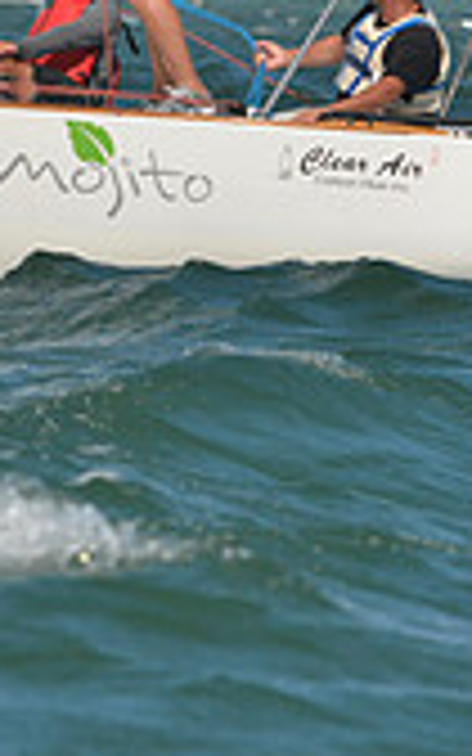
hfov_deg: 1.4
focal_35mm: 950
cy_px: -70
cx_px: -432
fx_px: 19553
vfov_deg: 2.2
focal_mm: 270
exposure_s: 1/1250
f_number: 8
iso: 280
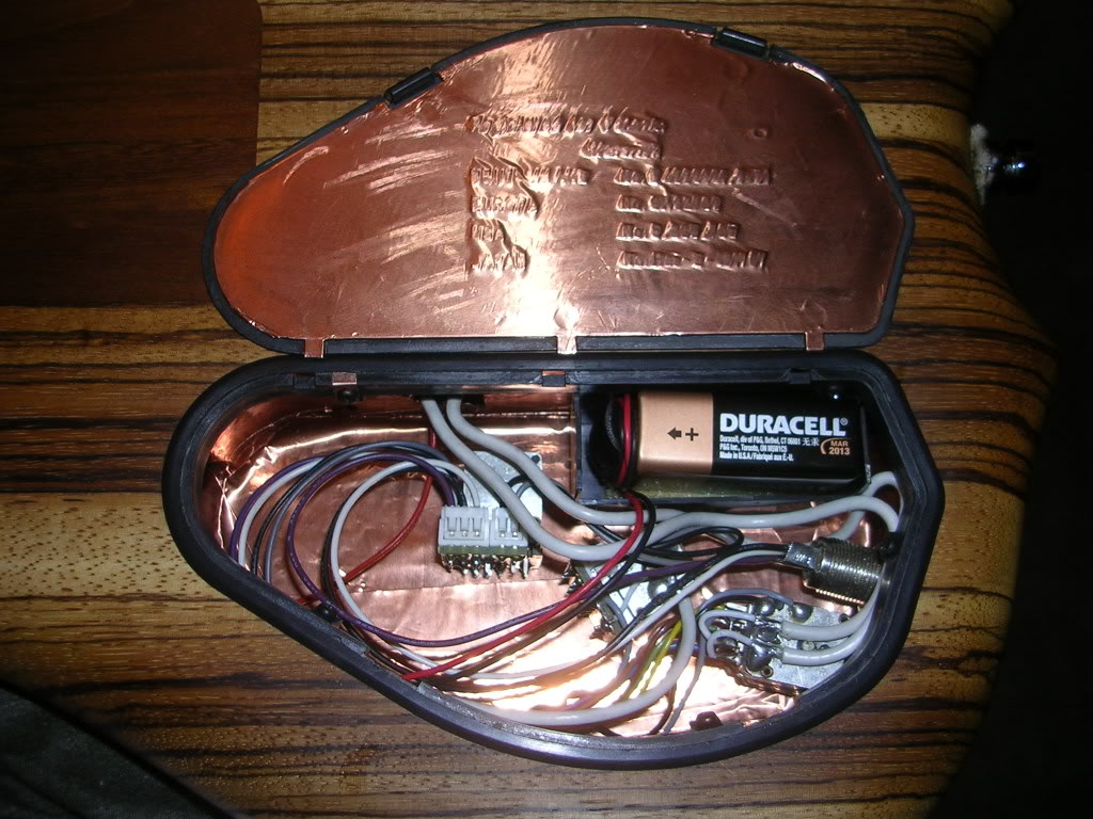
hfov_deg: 49.0
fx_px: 1200
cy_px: 410
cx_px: 546
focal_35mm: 38
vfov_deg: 37.7
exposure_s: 1/60.1
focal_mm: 5.8
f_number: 2.8
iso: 50
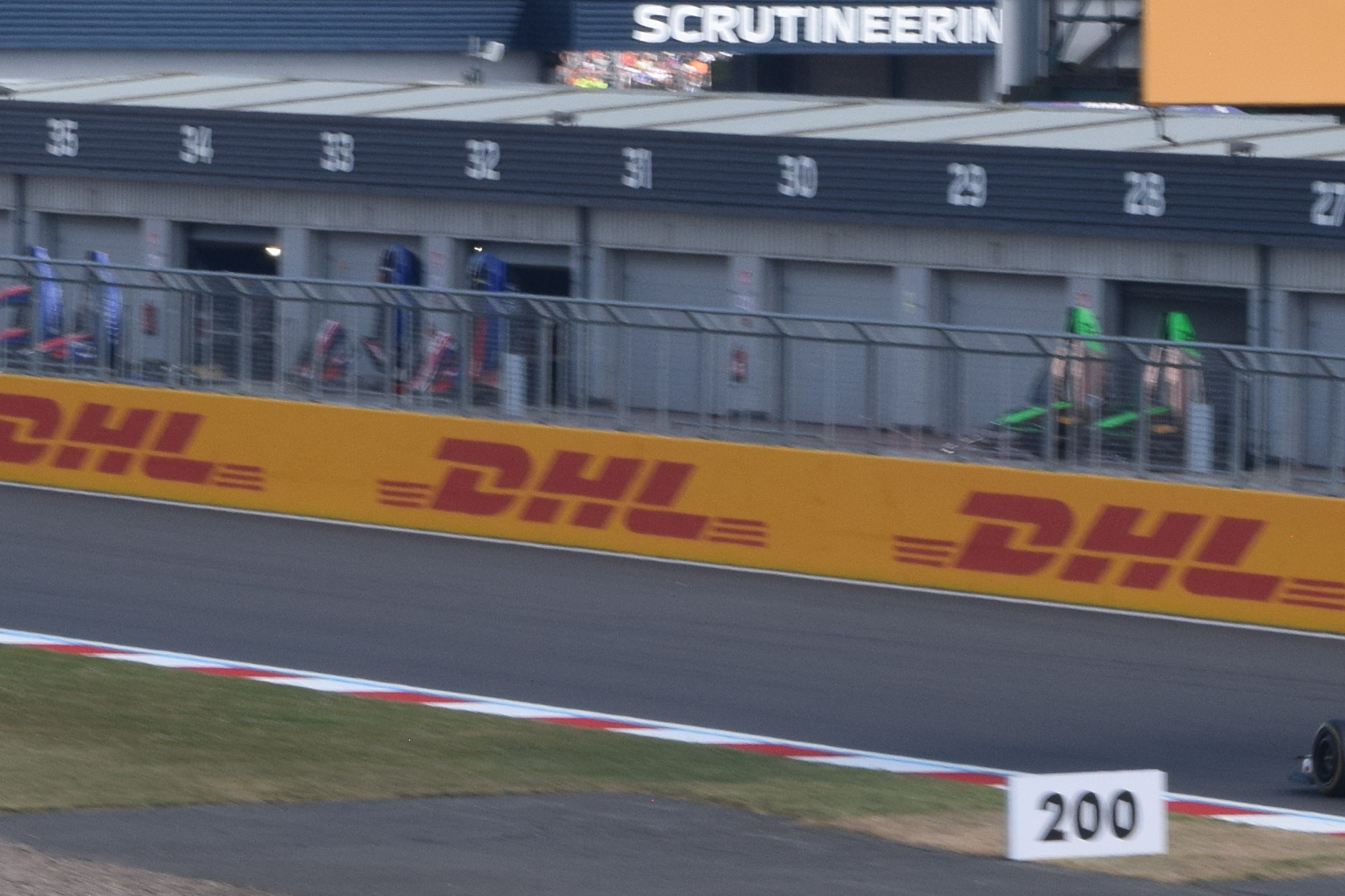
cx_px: 1489
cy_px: 366
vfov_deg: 3.2
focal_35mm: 428
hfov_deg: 4.8
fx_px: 15989
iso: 400
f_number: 16
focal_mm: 90
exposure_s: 1/250
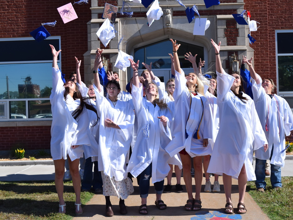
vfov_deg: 30.5
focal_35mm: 48
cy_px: 110
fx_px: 403
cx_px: 166
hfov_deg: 39.9
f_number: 8
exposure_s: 1/2000
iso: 400
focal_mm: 29
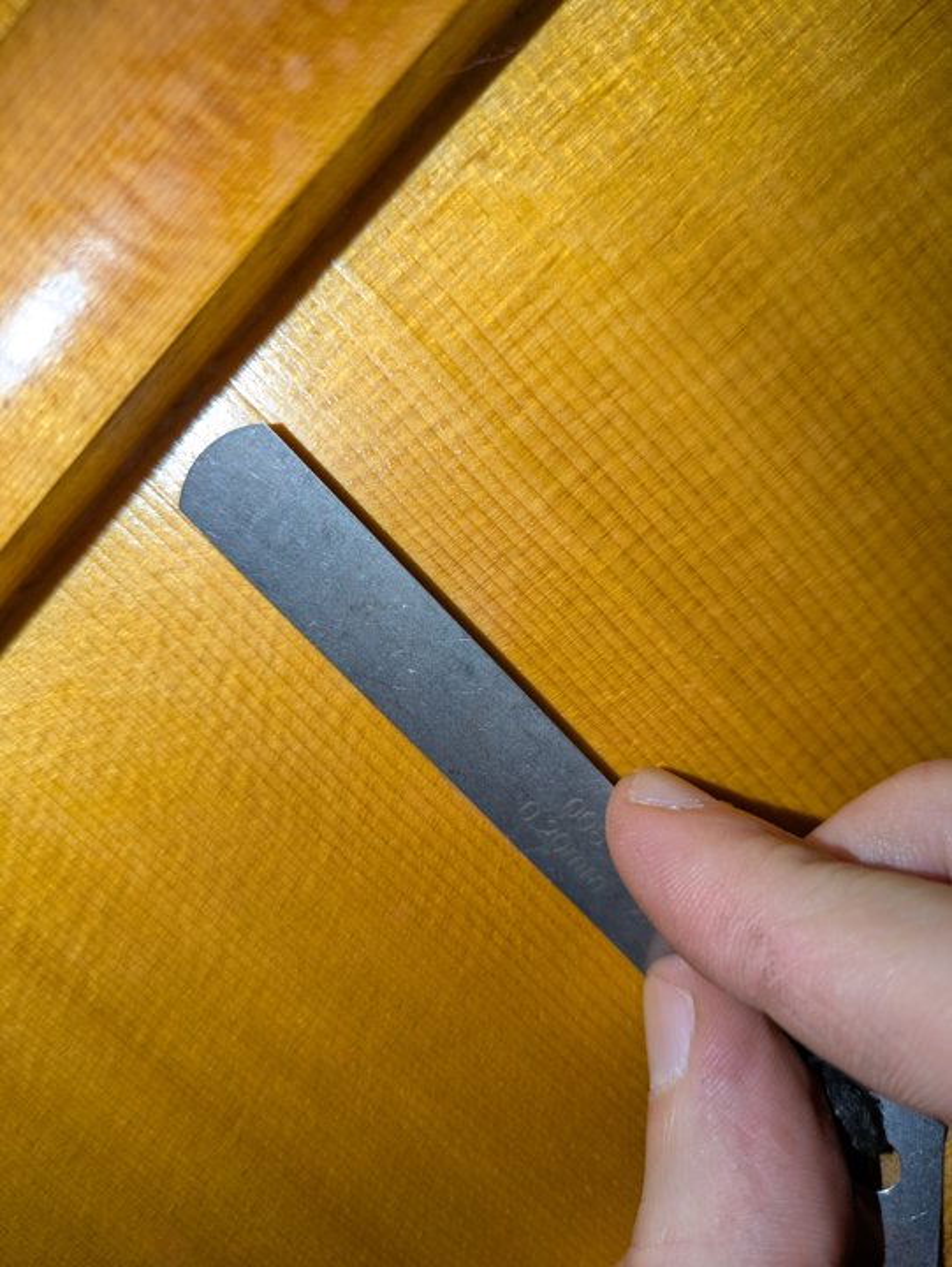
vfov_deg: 69.4
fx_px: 916
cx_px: 476
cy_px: 634
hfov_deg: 54.9
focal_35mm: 25
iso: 136
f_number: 1.89
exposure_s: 1/395
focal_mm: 5.43
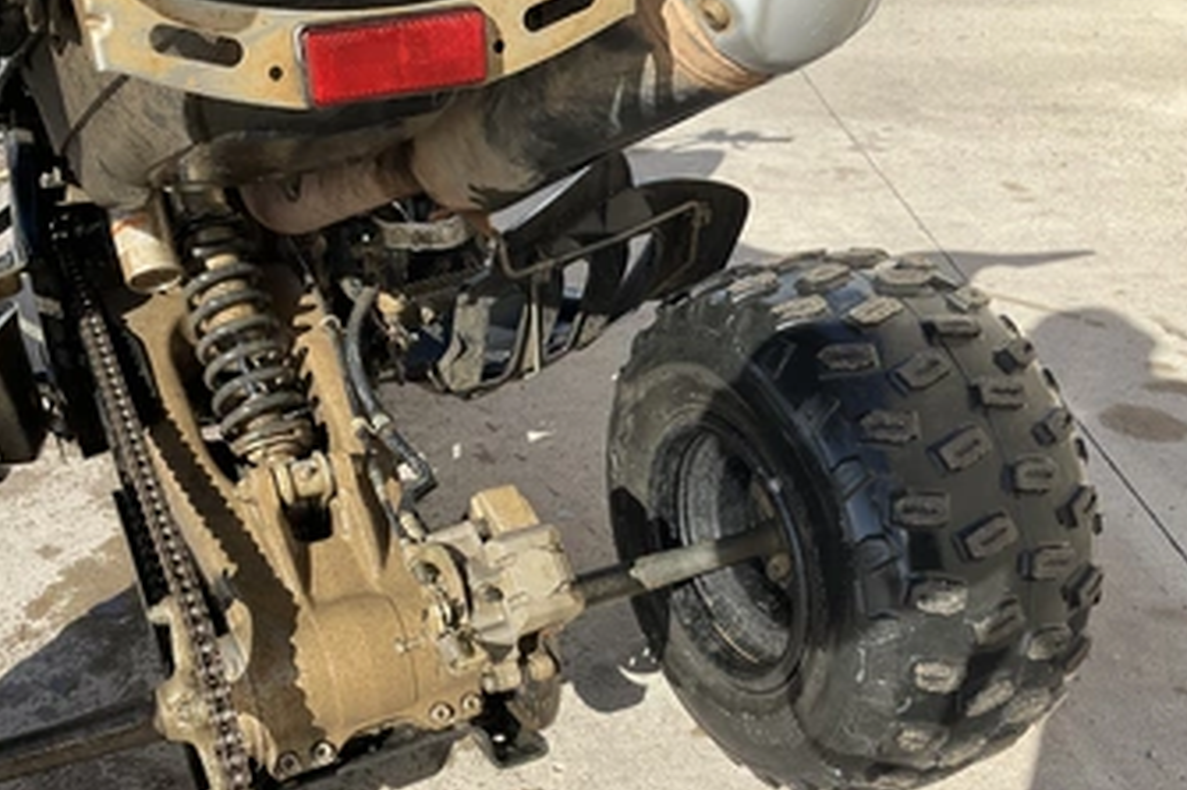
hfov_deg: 53.1
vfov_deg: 36.6
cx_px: 556
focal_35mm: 36
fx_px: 1186
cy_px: 503
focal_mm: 3
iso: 25
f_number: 1.8
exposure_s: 1/929
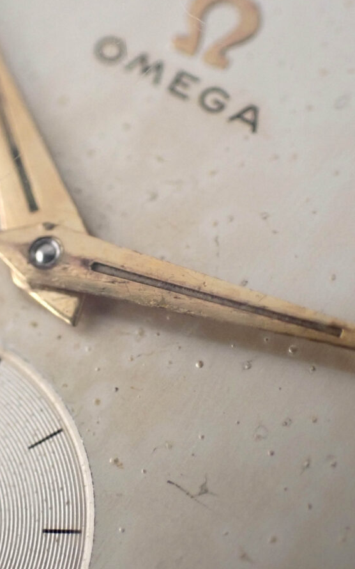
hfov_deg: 11.9
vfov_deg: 18.9
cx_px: 140
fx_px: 1703
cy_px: 284
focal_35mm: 110
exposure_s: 1/80
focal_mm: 13.65
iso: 800
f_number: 4.1
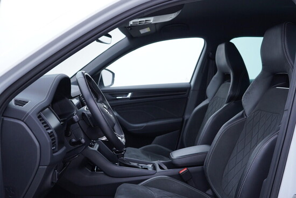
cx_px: 148
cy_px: 99
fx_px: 296
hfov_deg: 53.1
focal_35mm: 36
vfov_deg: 36.9
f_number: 3.2
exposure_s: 1/50
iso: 125
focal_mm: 24
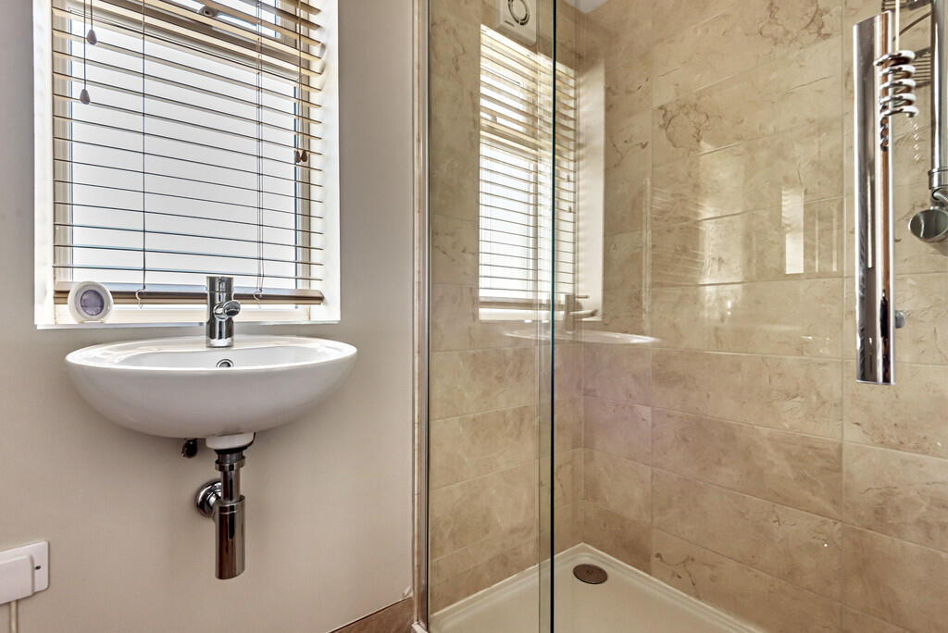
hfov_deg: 96.7
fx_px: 422
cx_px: 474
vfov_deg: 73.8
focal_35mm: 16
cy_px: 316
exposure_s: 1/15
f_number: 9
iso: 250
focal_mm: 16
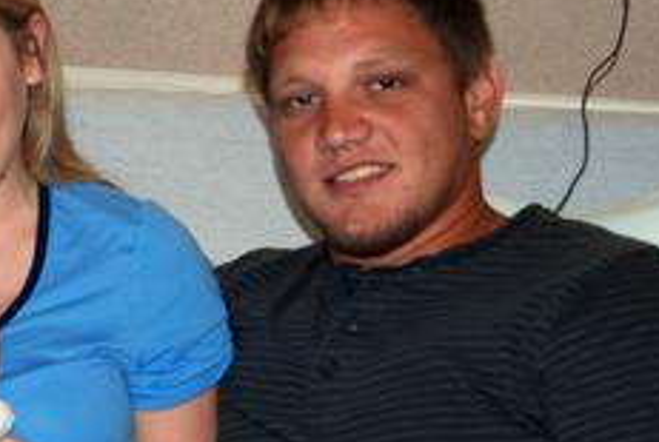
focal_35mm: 117
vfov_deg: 11.7
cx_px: -66
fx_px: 2146
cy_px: 345
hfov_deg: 16.9
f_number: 4
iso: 200
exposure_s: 1/60
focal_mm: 30
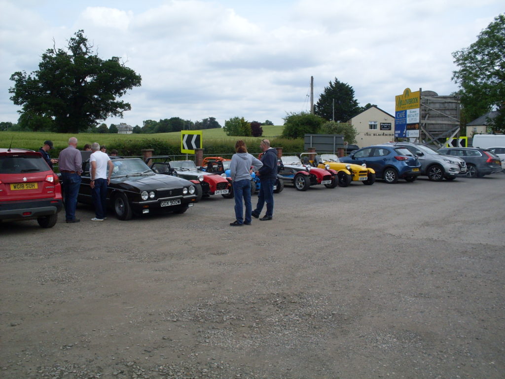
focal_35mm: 38
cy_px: 190
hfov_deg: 49.0
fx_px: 554
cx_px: 252
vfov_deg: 37.7
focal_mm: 6.3
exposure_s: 1/250
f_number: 8.4
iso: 80
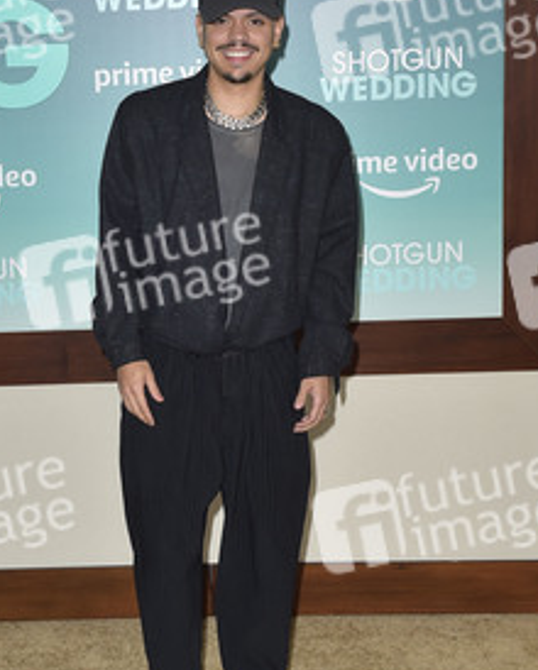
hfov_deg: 29.1
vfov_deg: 35.9
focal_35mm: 52
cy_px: 394
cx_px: 216
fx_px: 1033
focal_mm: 38
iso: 400
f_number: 6.3
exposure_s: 1/250
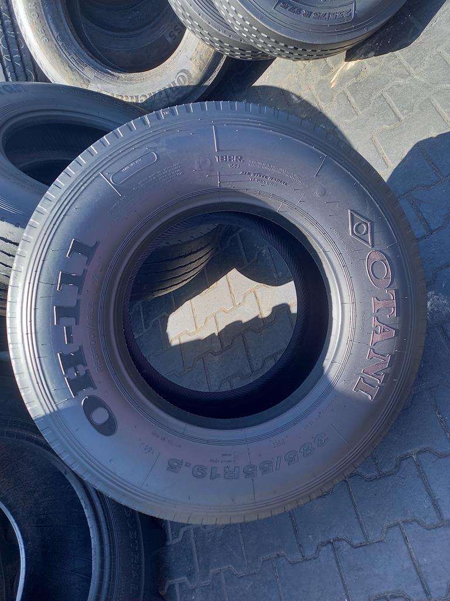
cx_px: 225
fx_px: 433
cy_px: 300
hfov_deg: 54.9
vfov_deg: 69.4
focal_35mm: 25
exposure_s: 1/100
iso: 64
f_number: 1.8
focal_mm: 4.65
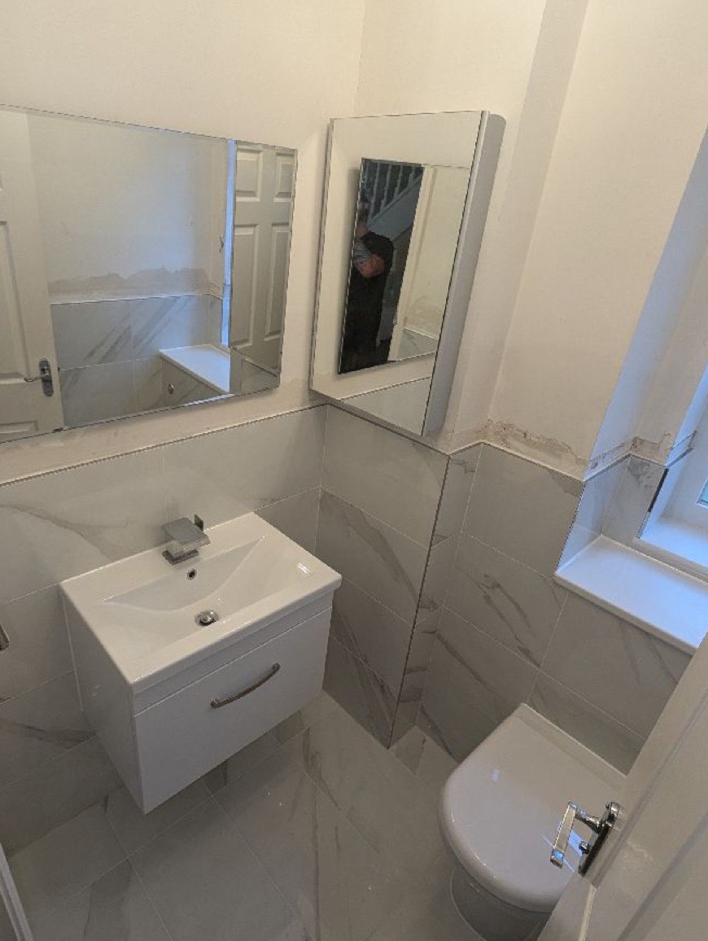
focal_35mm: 18
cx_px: 300
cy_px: 475
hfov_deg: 71.3
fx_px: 490
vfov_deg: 87.7
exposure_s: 1/25.1
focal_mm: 1.95
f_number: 2.2
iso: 55
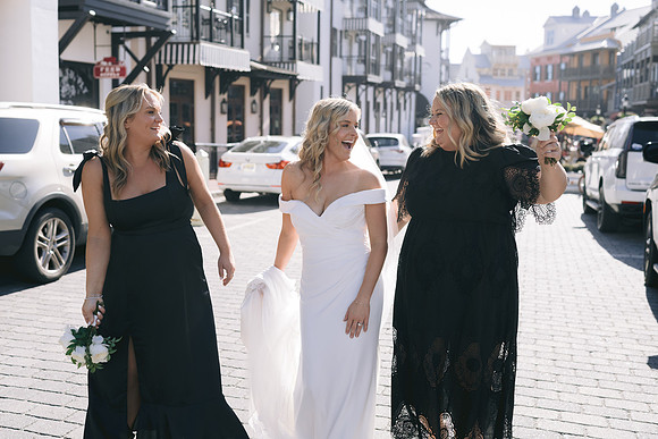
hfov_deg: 48.4
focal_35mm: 40
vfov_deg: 33.4
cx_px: 300
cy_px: 189
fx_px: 731
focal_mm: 35
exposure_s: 1/1250
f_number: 2.8
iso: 160
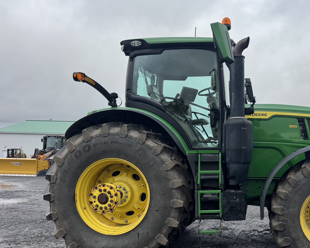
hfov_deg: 50.1
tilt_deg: +3.7
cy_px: 155
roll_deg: -1.0
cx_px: 219
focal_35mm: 35
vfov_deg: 41.9
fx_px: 321
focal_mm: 6.76
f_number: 1.78
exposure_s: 1/2710
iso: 80
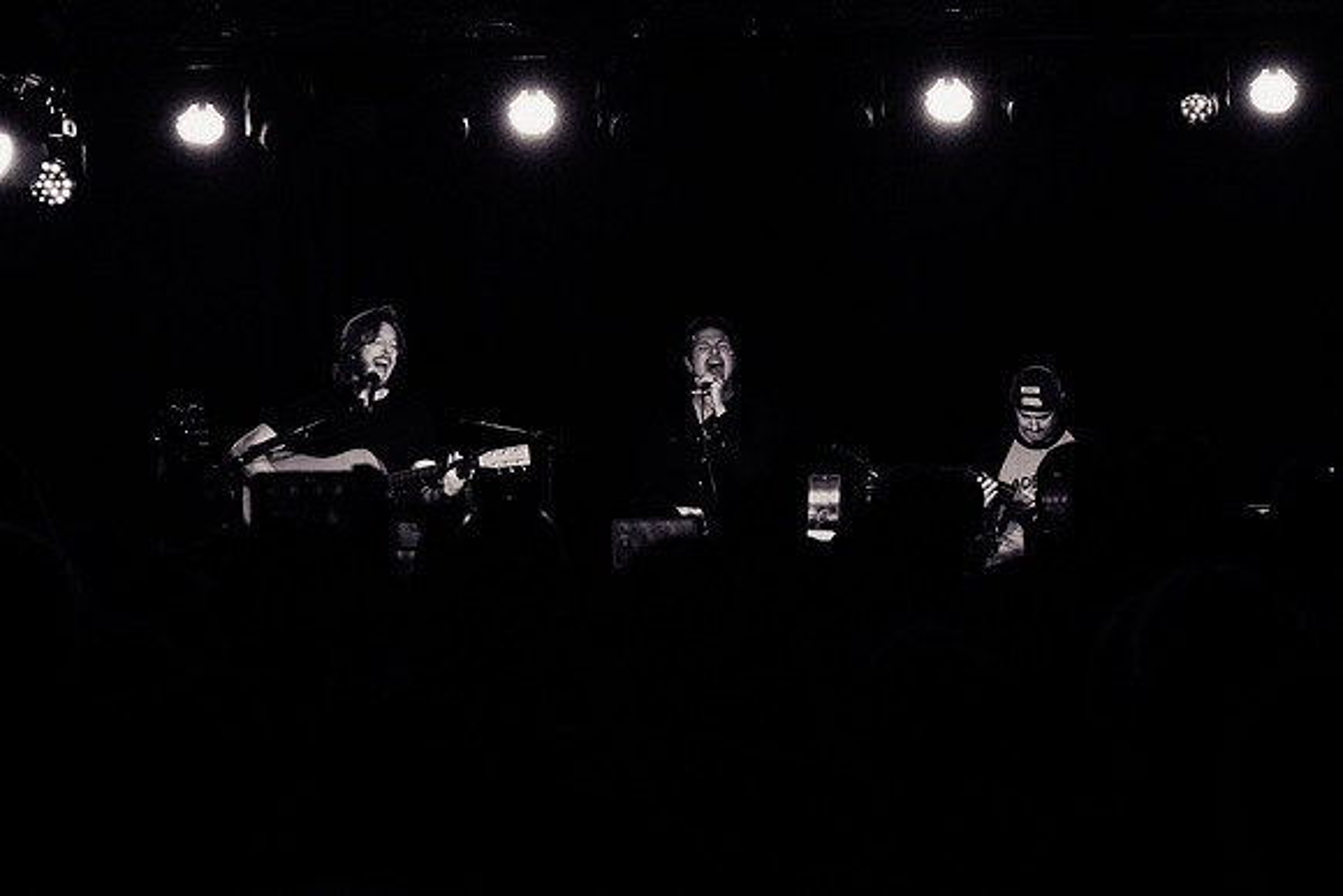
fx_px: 4428
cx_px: 712
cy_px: 481
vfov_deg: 11.6
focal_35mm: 119
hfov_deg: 17.2
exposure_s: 1/640
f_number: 4
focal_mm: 70
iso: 2500
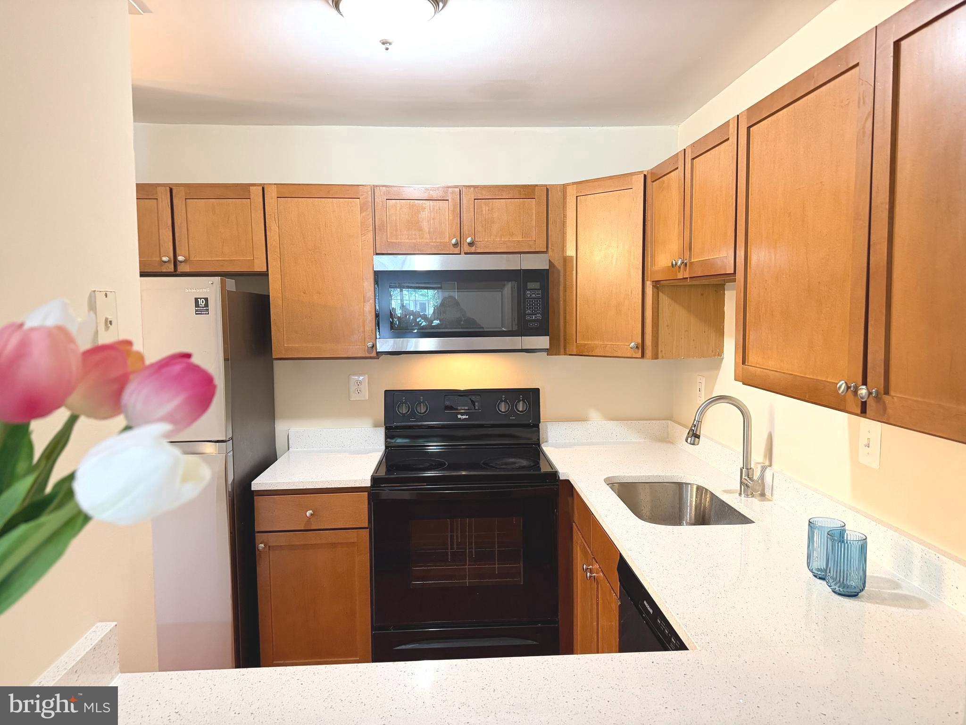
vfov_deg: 56.8
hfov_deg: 71.6
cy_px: 362
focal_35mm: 24
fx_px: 670
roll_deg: +1.1
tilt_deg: -5.7
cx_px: 483
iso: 500
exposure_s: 1/60
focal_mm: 6.76
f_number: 1.78
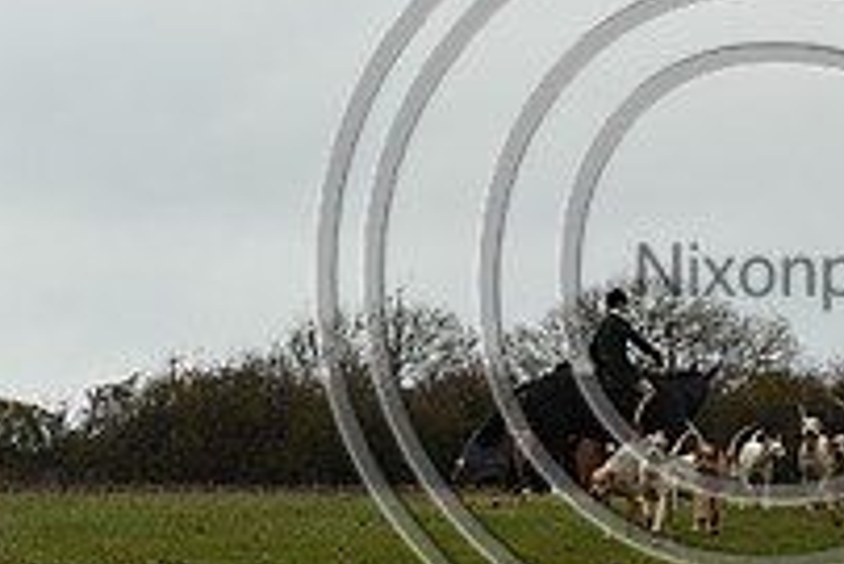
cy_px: 217
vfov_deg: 2.4
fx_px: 13443
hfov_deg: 3.6
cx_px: 698
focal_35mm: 573
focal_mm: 200
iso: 450
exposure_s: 1/1000
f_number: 5.6
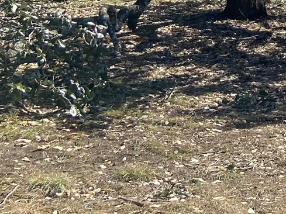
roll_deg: +0.2
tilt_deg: +12.8
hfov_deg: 15.2
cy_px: -203
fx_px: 900
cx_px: 537
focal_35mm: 109
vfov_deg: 12.2
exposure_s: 1/2141
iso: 32
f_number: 1.8
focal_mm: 4.25
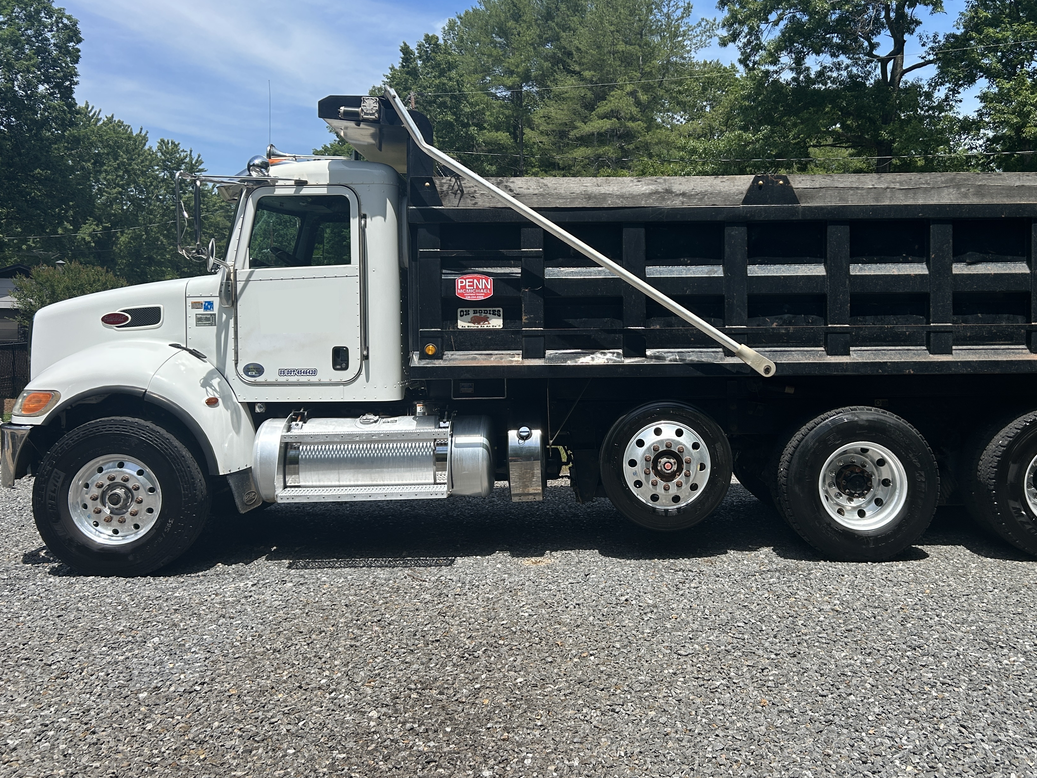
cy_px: 343
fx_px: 959
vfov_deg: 44.1
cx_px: 605
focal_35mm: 32
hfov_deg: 56.5
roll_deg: -1.1
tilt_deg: -1.5
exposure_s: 1/3165
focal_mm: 5.7
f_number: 1.5
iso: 50
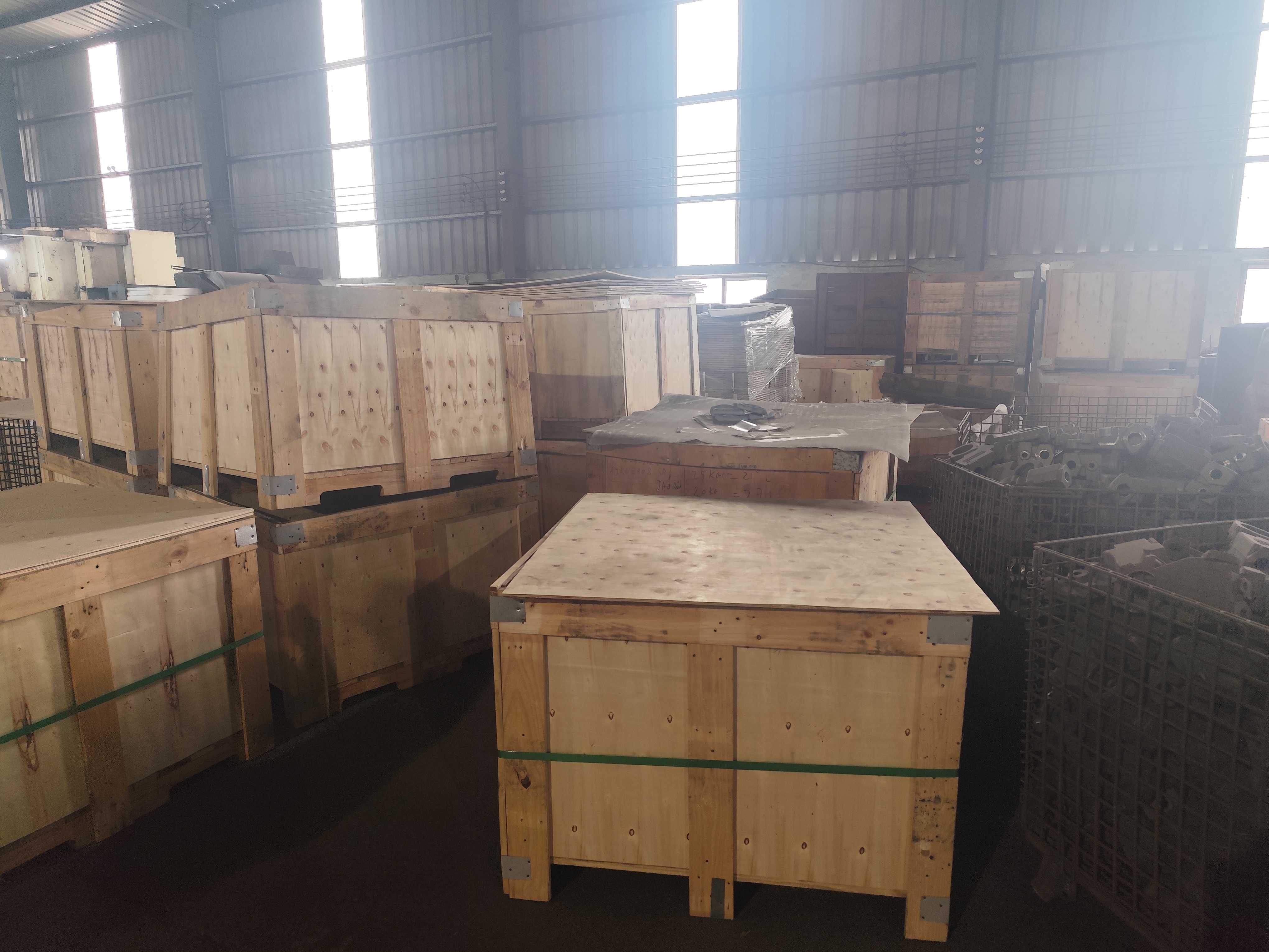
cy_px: 476
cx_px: 634
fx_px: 843
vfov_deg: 58.9
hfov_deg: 73.9
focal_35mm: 23
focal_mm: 6.14
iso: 160
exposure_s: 1/50
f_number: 1.65
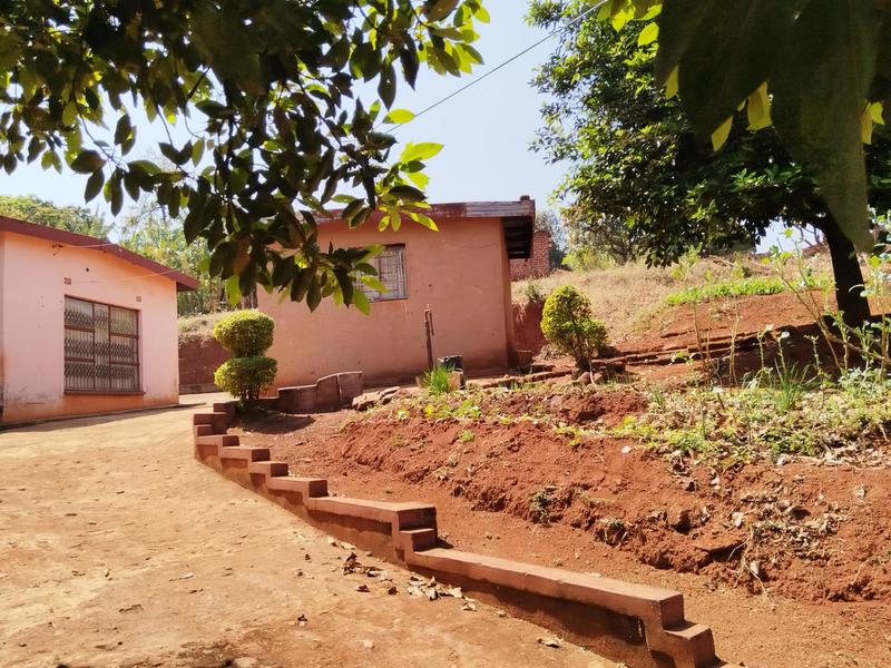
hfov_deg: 67.3
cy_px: 334
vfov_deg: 53.1
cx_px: 446
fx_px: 669
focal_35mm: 26
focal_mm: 4.95
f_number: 1.9
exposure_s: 1/696
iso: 100
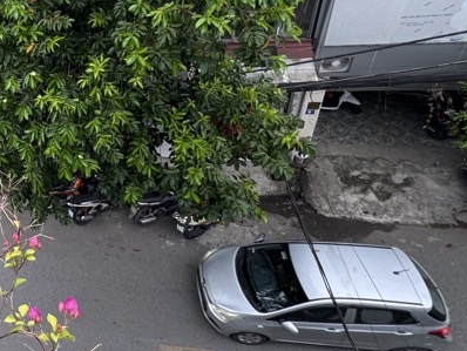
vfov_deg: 37.5
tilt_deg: -36.7
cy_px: 46
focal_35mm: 36
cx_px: -74
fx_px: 486
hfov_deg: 39.4
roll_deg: +20.8
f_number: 2.2
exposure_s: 1/179
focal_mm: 2.22
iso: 40
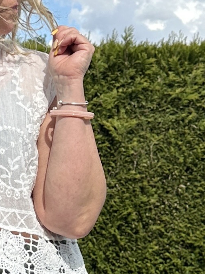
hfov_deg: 23.2
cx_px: -25
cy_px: 180
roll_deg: -0.1
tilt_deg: -1.6
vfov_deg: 32.5
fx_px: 466
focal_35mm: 59
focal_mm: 6.86
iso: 80
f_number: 1.78
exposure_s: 1/5000
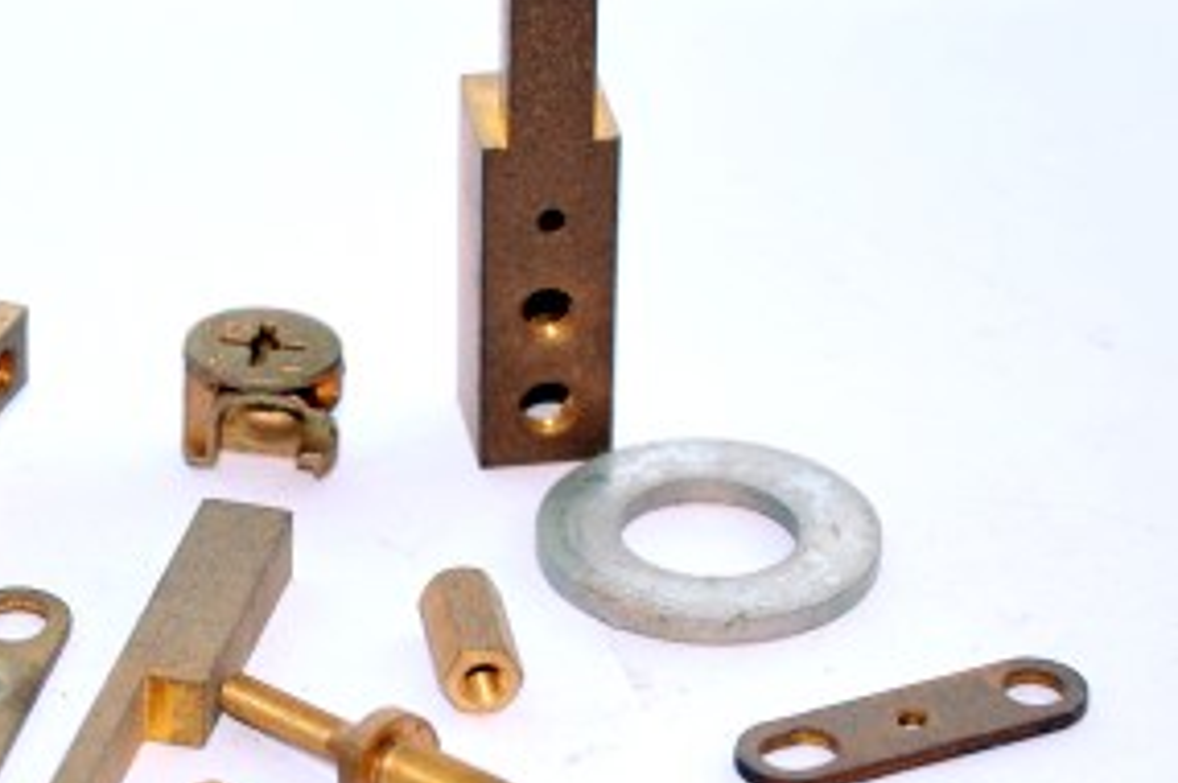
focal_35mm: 147
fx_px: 4805
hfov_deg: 13.9
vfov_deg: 9.3
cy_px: 441
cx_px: 362
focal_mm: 70
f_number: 8
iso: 200
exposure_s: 1/200
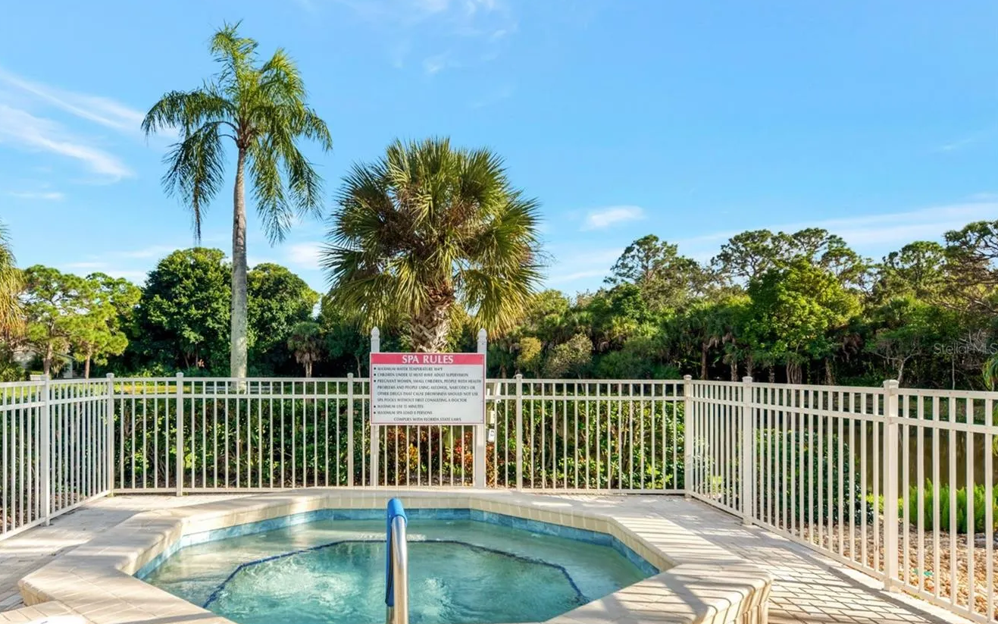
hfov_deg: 69.6
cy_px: 348
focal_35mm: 26
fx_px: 707
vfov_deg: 47.5
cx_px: 395
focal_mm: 21
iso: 160
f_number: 7.1
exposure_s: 1/2000
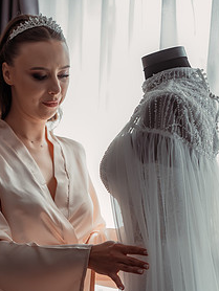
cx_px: 87
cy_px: 206
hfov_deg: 11.2
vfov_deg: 14.9
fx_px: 1112
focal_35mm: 132
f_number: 3.2
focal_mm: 85
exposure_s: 1/400
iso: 1600
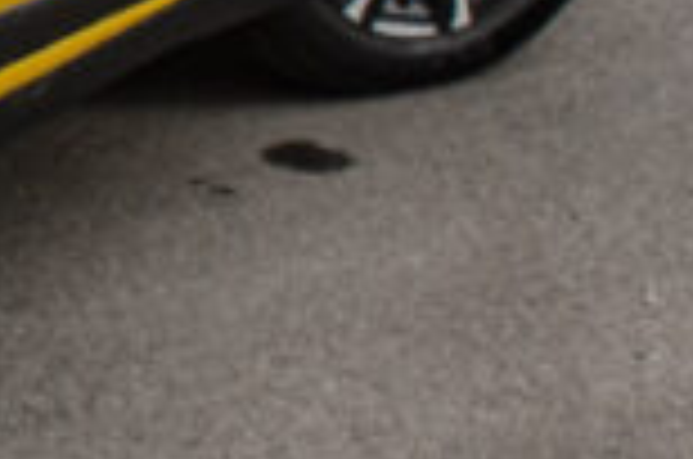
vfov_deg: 5.6
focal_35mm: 239
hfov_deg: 8.1
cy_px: -450
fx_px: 4591
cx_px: -810
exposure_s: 1/200
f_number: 7.1
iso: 200
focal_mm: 24
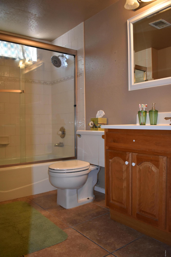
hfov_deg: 43.6
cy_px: 128
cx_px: 86
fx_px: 214
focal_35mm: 30
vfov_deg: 61.9
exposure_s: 1/125
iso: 800
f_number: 3.5
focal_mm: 20
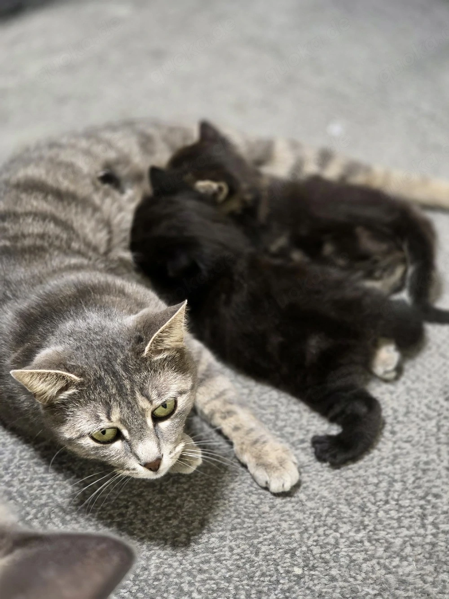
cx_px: 224
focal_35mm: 69
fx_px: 1193
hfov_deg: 21.3
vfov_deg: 28.2
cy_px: 300
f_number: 2.4
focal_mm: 7.9
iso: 640
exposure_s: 1/33.4
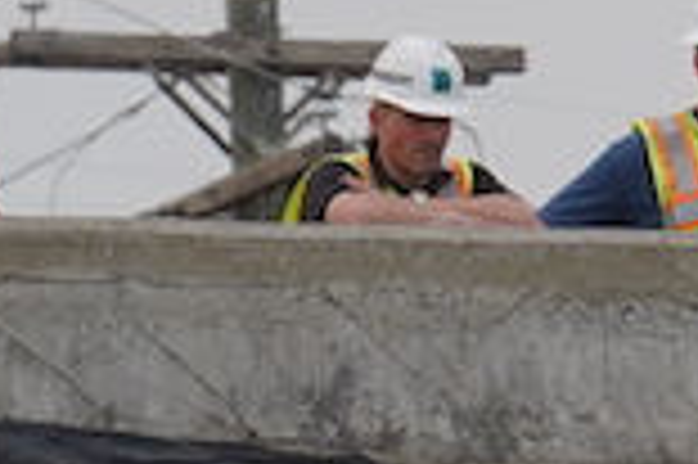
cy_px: 401
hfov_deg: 1.5
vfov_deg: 1.0
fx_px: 26960
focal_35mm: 1392
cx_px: 1090
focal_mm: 180
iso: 400
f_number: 7.1
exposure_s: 1/1600
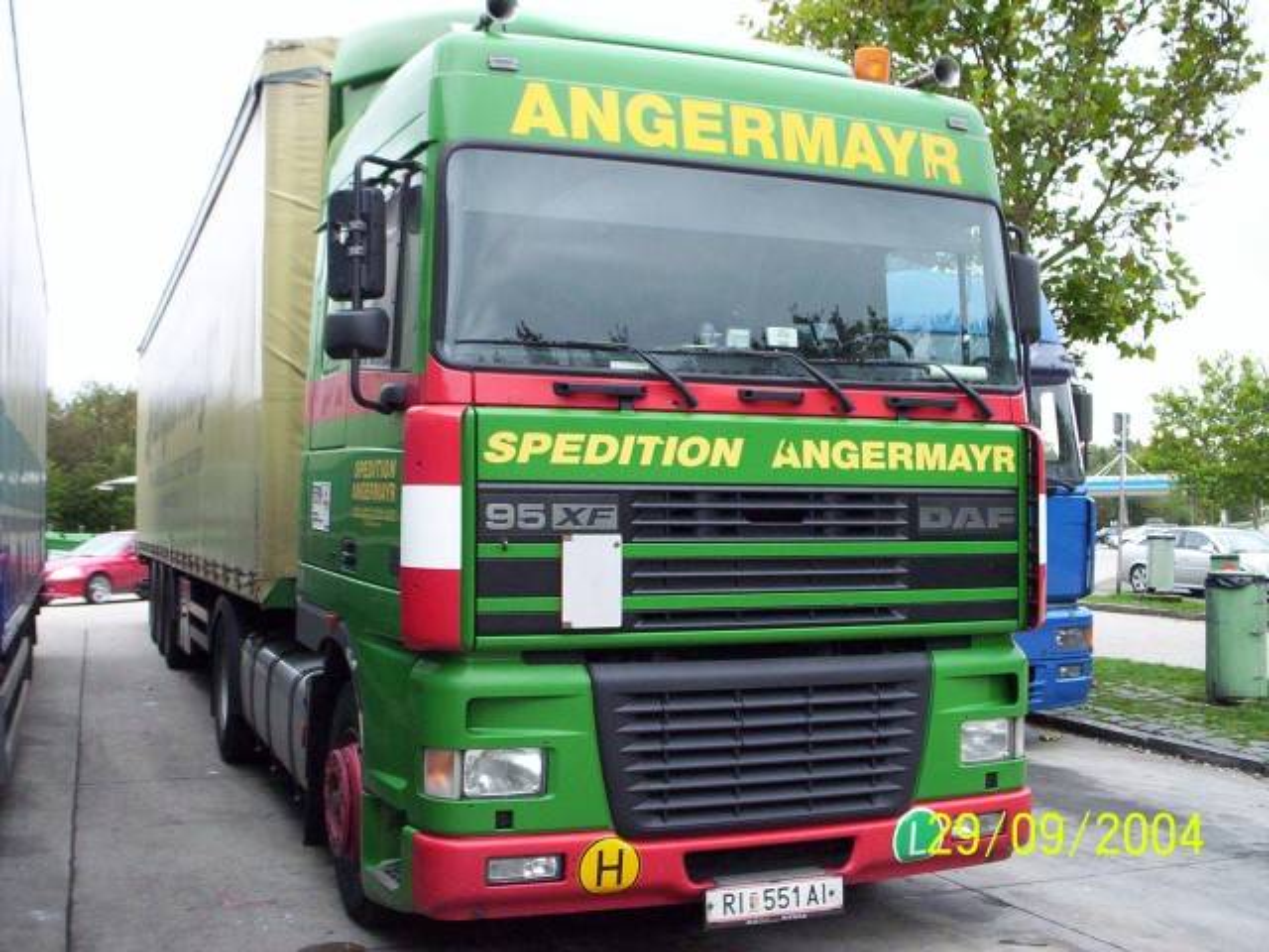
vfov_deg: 37.7
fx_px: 1393
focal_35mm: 38
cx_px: 634
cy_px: 476
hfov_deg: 49.0
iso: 200
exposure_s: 1/38.7
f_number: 4.5
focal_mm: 4.99
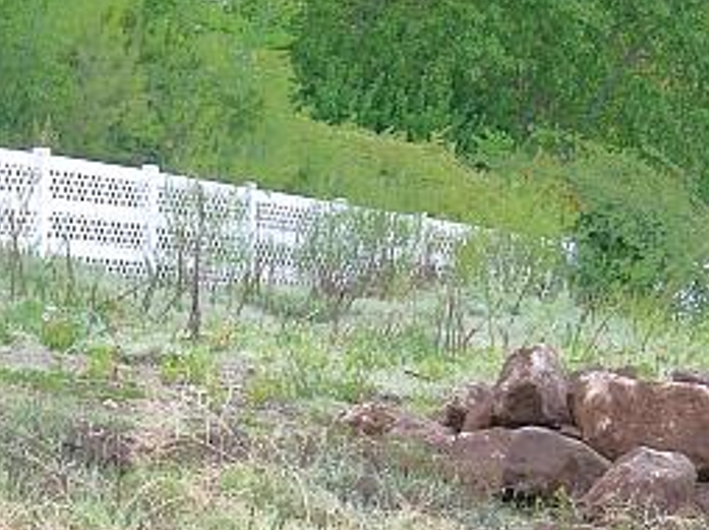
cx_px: 444
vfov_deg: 6.6
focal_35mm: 222
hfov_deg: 8.9
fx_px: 4543
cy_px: 614
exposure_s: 1/75.9
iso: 50
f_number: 3.5
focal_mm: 22.3
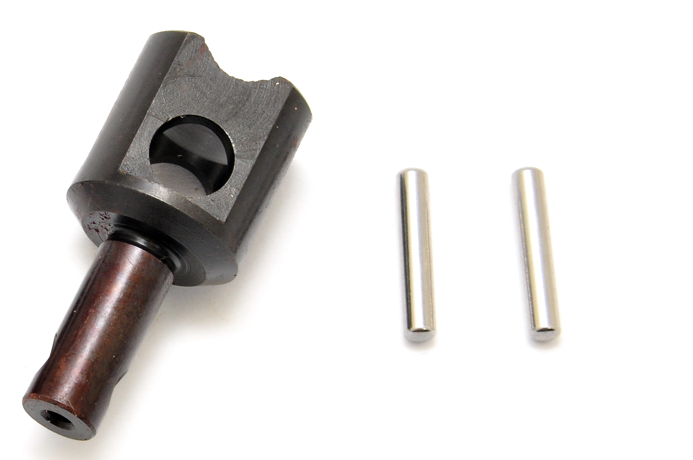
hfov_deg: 4.9
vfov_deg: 3.3
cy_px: 203
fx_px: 8096
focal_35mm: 421
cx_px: 126
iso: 400
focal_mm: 135
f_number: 20
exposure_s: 1/60
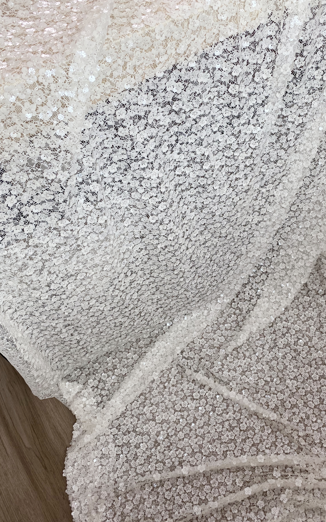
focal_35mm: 30
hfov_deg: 41.6
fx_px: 426
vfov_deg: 62.9
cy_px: 271
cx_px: 198
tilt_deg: -56.7
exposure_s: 1/206
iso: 32
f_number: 1.8
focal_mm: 4.25
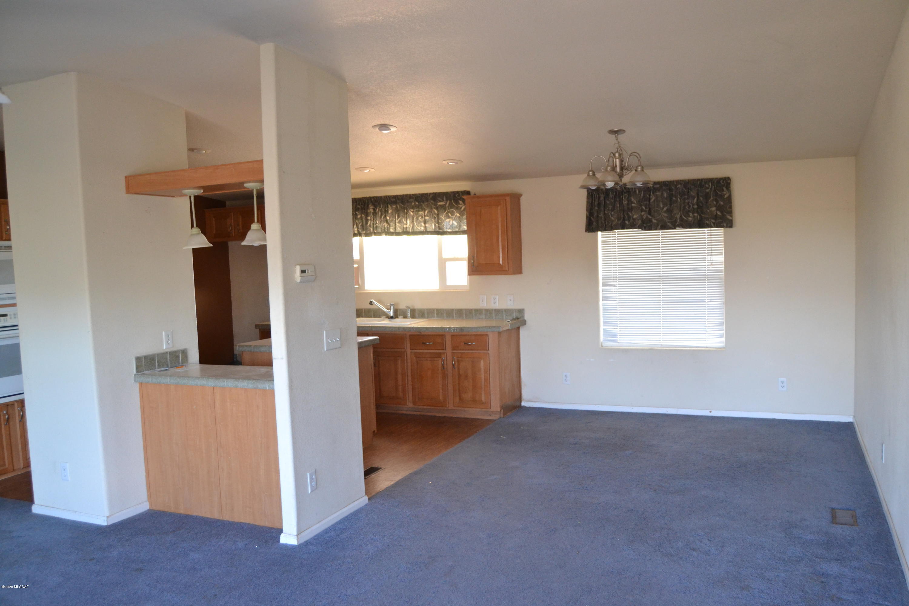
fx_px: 720
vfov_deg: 45.7
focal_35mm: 28
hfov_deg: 64.6
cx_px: 454
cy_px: 303
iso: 1600
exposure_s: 1/60
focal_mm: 19
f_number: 3.5
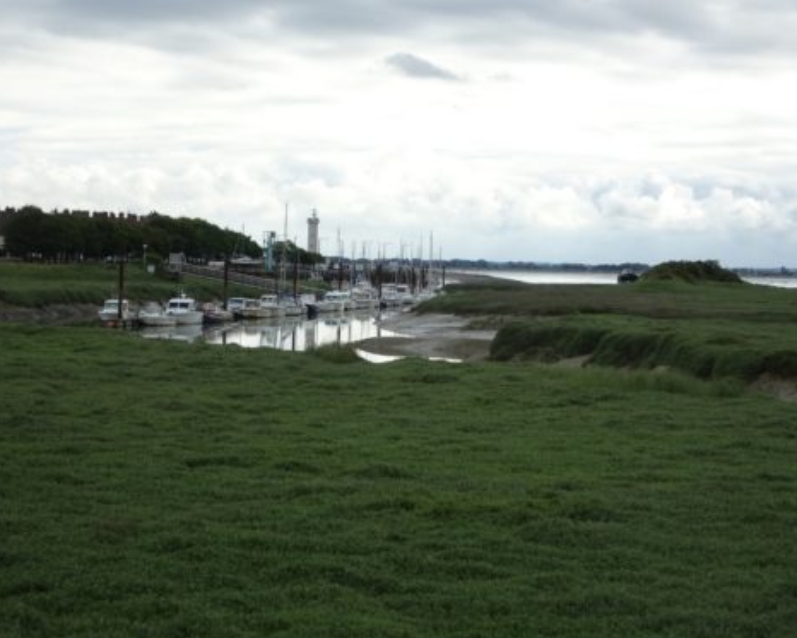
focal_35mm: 110
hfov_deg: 17.5
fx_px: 2595
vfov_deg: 14.0
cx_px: 419
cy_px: 319
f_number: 5
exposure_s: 1/320
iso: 80
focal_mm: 17.97
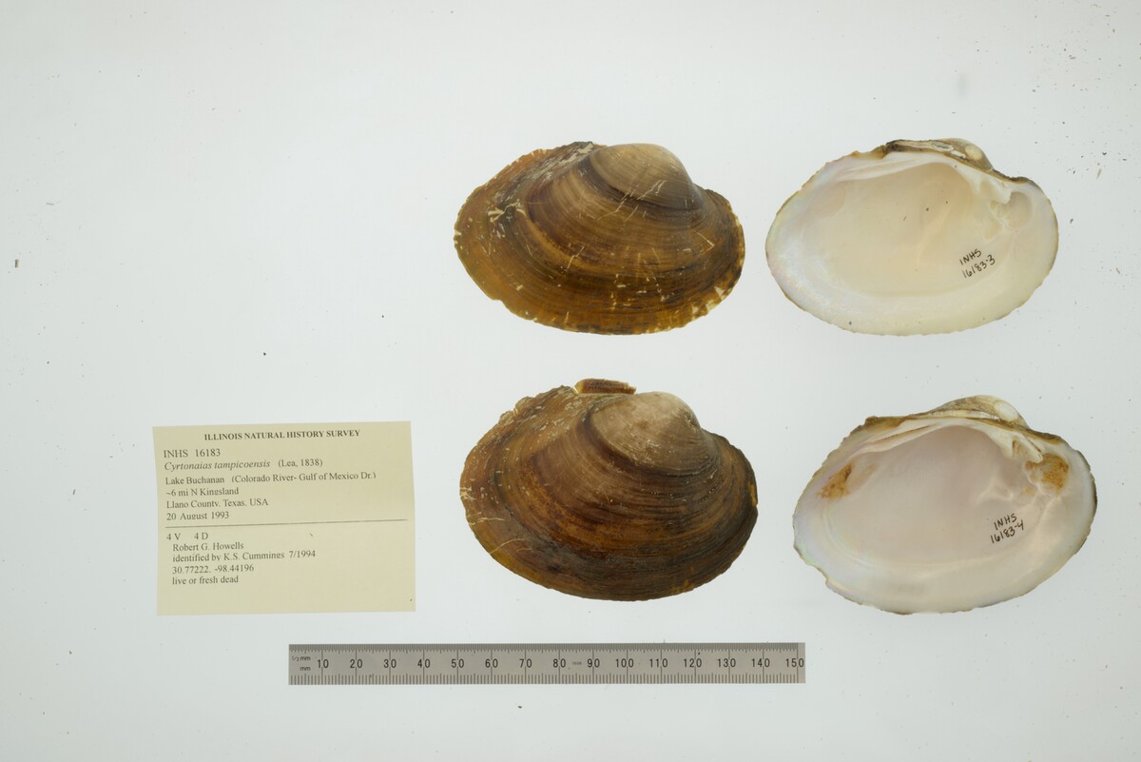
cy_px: 381
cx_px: 570
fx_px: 1902
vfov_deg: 22.6
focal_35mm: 60
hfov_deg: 33.4
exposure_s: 1/10
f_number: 32
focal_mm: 60
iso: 100
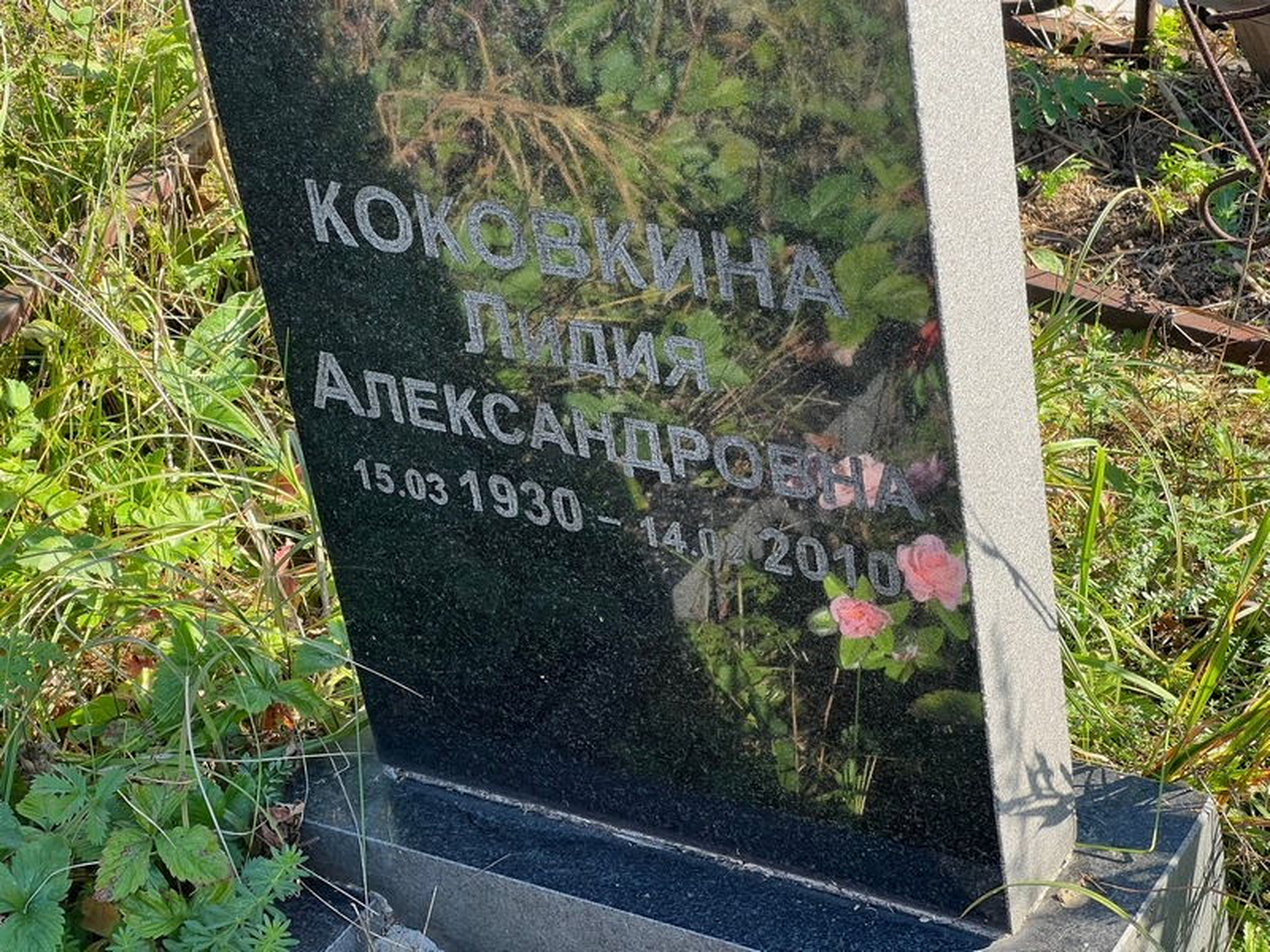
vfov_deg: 19.1
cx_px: 635
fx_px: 2825
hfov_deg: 25.3
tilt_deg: -36.1
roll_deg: +7.6
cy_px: 476
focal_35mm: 77
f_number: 2.8
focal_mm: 9
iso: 32
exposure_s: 1/144
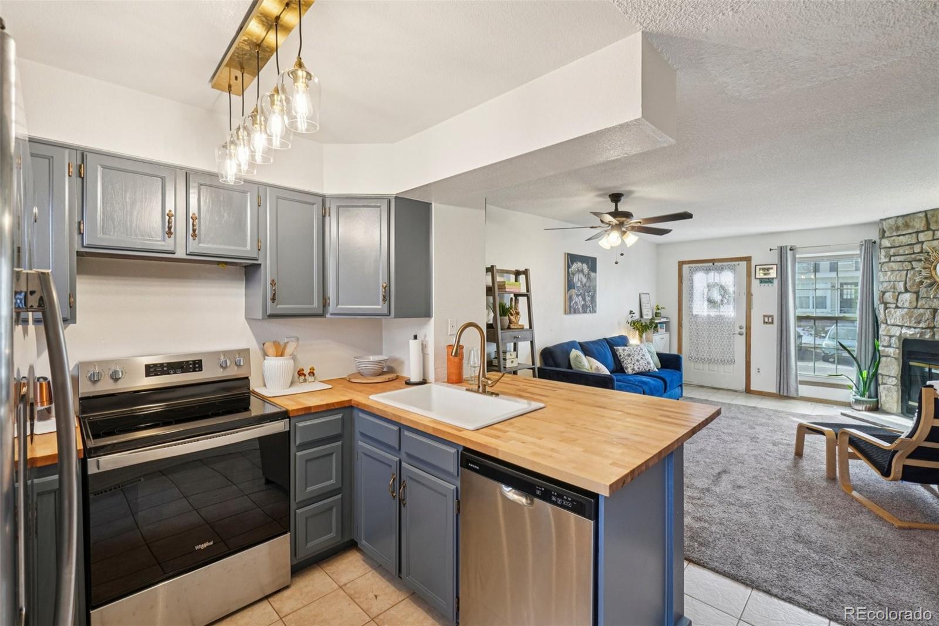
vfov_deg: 77.3
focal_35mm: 15
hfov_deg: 100.4
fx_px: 391
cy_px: 313
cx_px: 470
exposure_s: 1/25
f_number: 8
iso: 400
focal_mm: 10
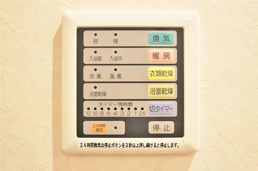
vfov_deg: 36.8
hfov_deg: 53.2
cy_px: 86
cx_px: 129
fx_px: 258
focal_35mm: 36
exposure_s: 1/40
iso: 400
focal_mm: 24
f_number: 4.5
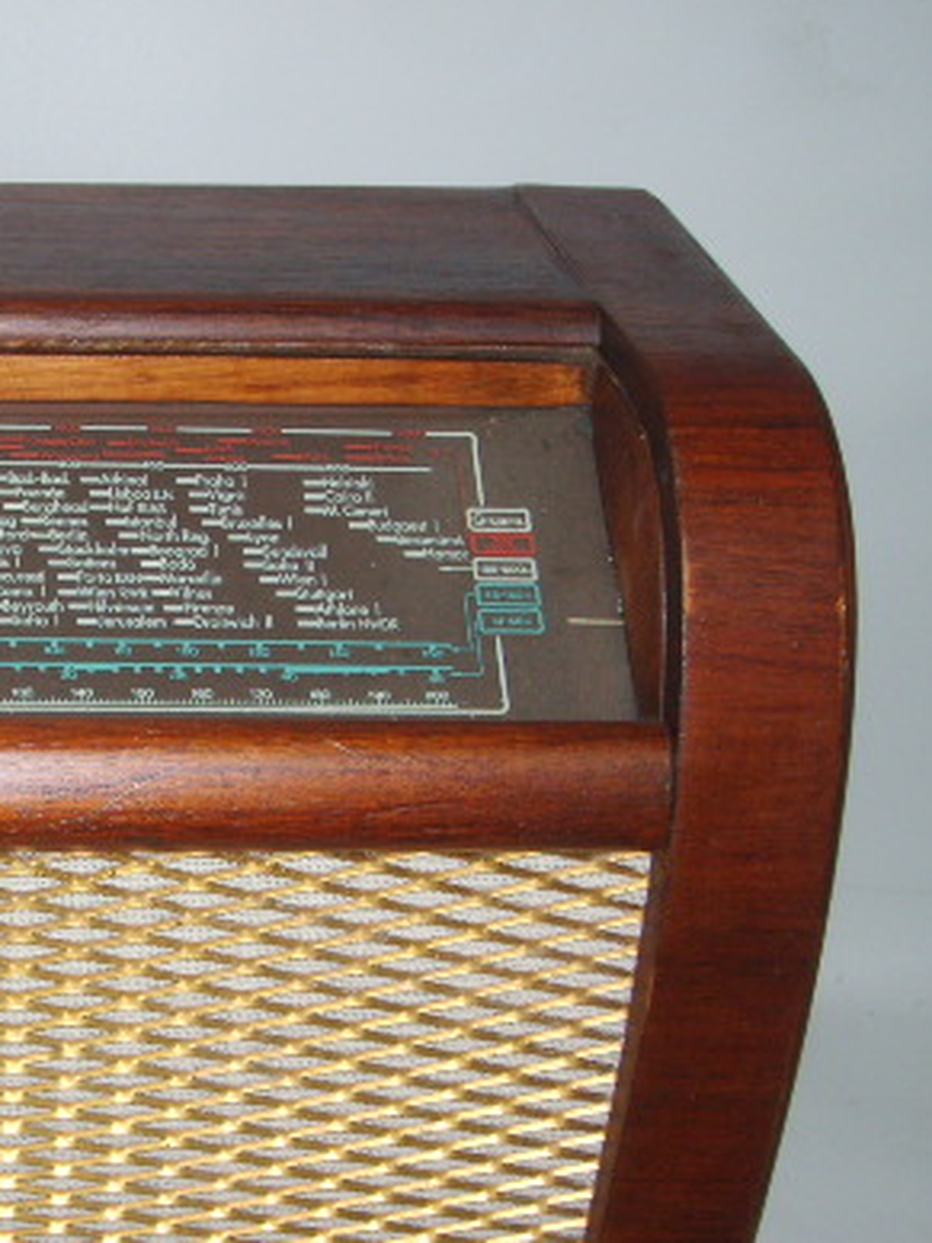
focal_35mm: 71
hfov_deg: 19.9
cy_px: 746
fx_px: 2549
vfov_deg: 27.3
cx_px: -74
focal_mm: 7.2
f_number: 3
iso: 100
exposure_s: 1/45
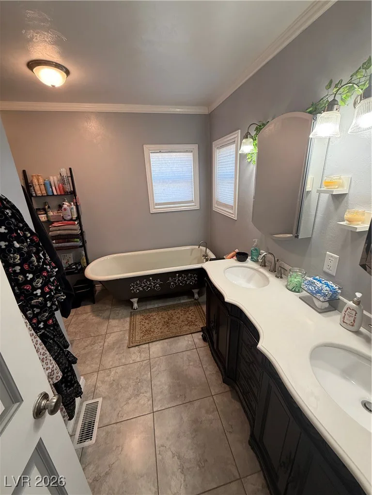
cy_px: 248
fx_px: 201
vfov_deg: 102.1
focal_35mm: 14
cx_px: 186
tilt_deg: -18.8
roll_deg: +2.2
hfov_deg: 85.7
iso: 200
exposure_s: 1/120
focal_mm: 2.22
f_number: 2.2
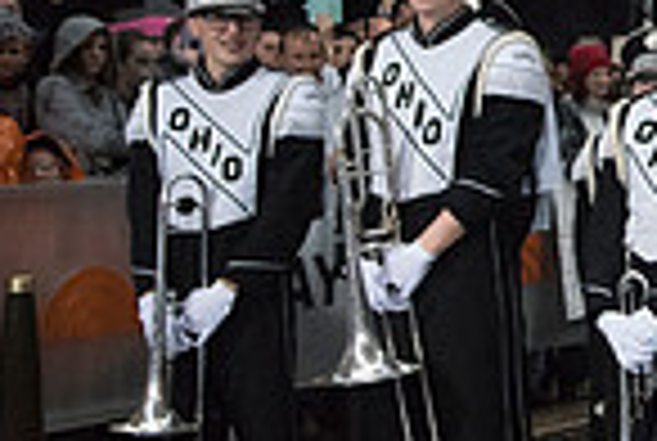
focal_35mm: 127
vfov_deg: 10.8
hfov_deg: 14.5
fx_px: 2322
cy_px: 128
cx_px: 1107
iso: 10000
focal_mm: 32
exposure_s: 1/4000
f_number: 2.8
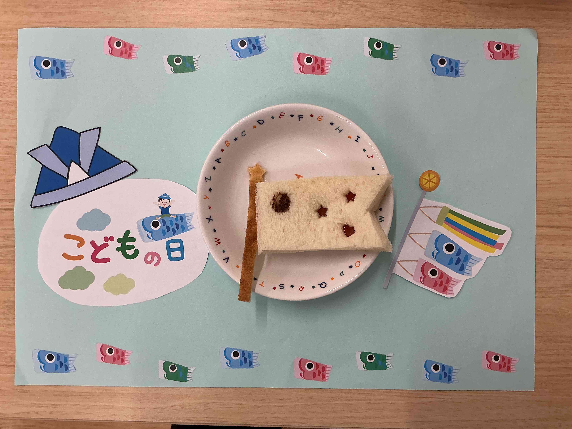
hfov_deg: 61.7
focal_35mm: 29
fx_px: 479
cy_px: 214
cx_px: 286
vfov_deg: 48.2
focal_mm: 3
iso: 64
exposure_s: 1/120
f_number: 1.8
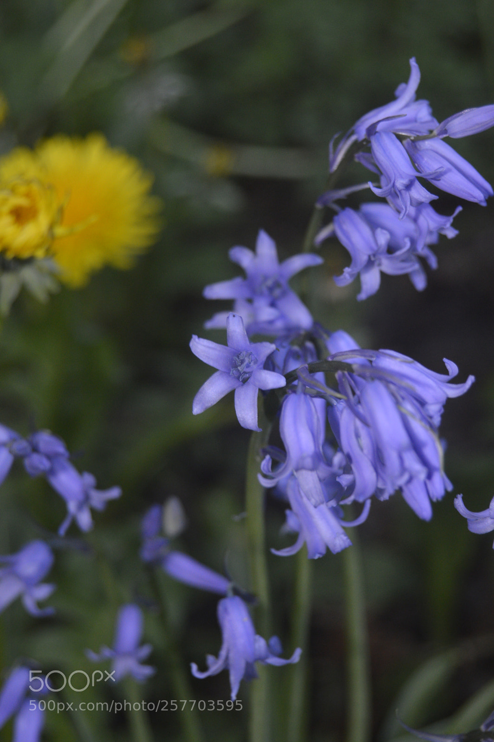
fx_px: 1701
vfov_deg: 24.6
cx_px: 247
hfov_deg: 16.5
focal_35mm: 82
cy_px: 371
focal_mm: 55
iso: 720
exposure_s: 1/60
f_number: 5.6
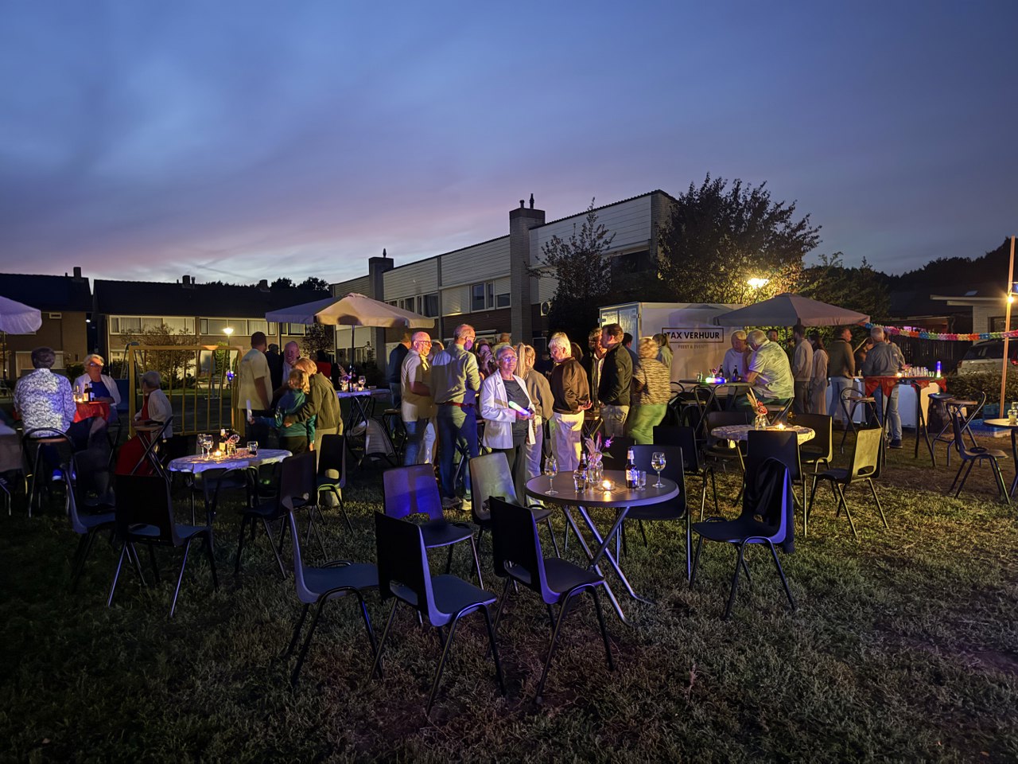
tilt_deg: -2.5
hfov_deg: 71.6
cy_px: 382
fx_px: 706
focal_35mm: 24
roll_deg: +1.0
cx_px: 509
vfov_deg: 56.8
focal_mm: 6.76
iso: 2500
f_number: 1.78
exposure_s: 1/14
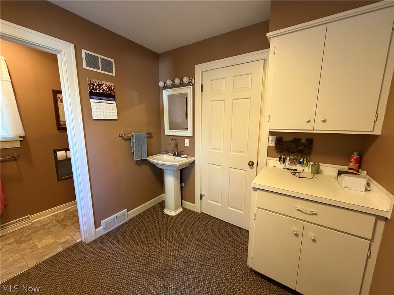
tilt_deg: -9.7
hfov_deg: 102.1
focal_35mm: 14
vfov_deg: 85.7
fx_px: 159
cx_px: 197
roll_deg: -0.5
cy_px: 148
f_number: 2.2
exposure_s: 1/60
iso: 500
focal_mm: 2.22
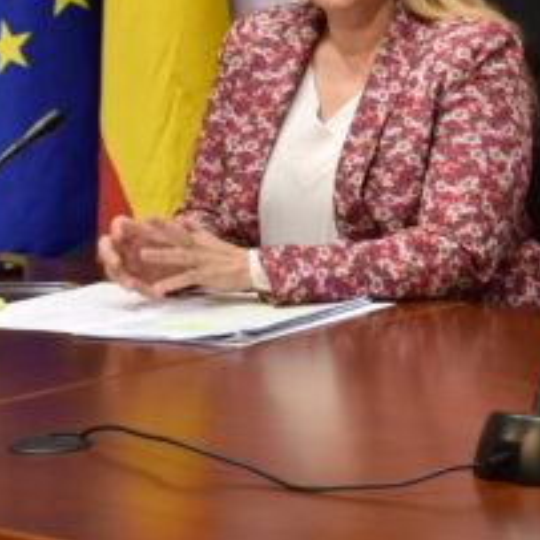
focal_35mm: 128
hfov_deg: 13.1
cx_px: 726
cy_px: 96
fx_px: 2259
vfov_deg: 13.6
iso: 400
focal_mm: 34
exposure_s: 1/100
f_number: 5
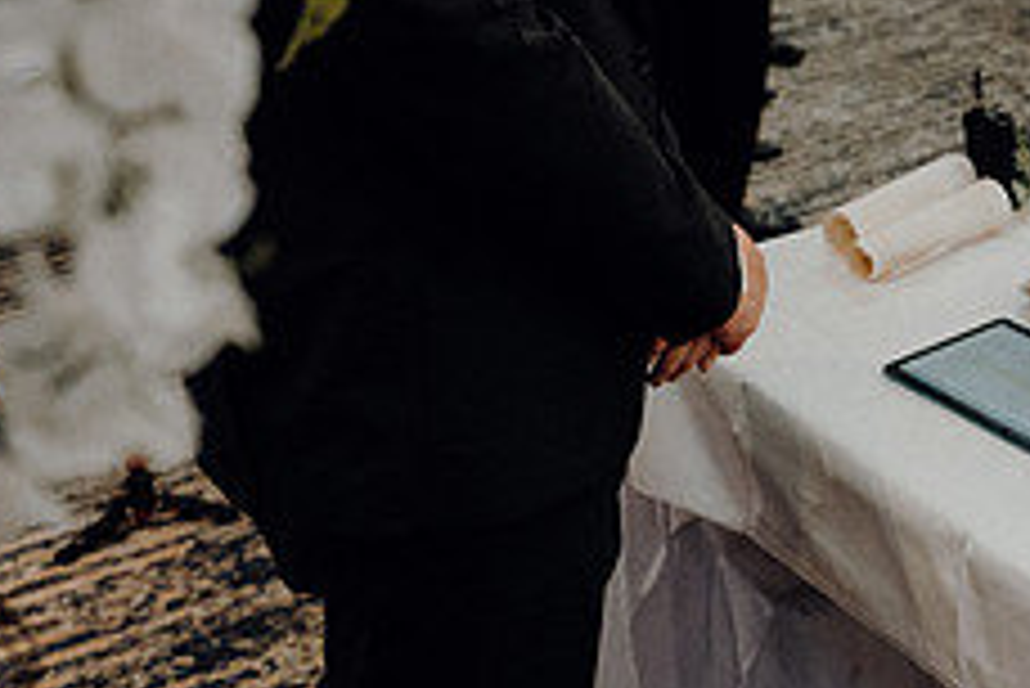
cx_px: 1021
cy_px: -164
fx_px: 2033
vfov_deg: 18.1
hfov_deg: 26.9
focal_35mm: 71
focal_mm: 28
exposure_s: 1/200
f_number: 3.5
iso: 5000
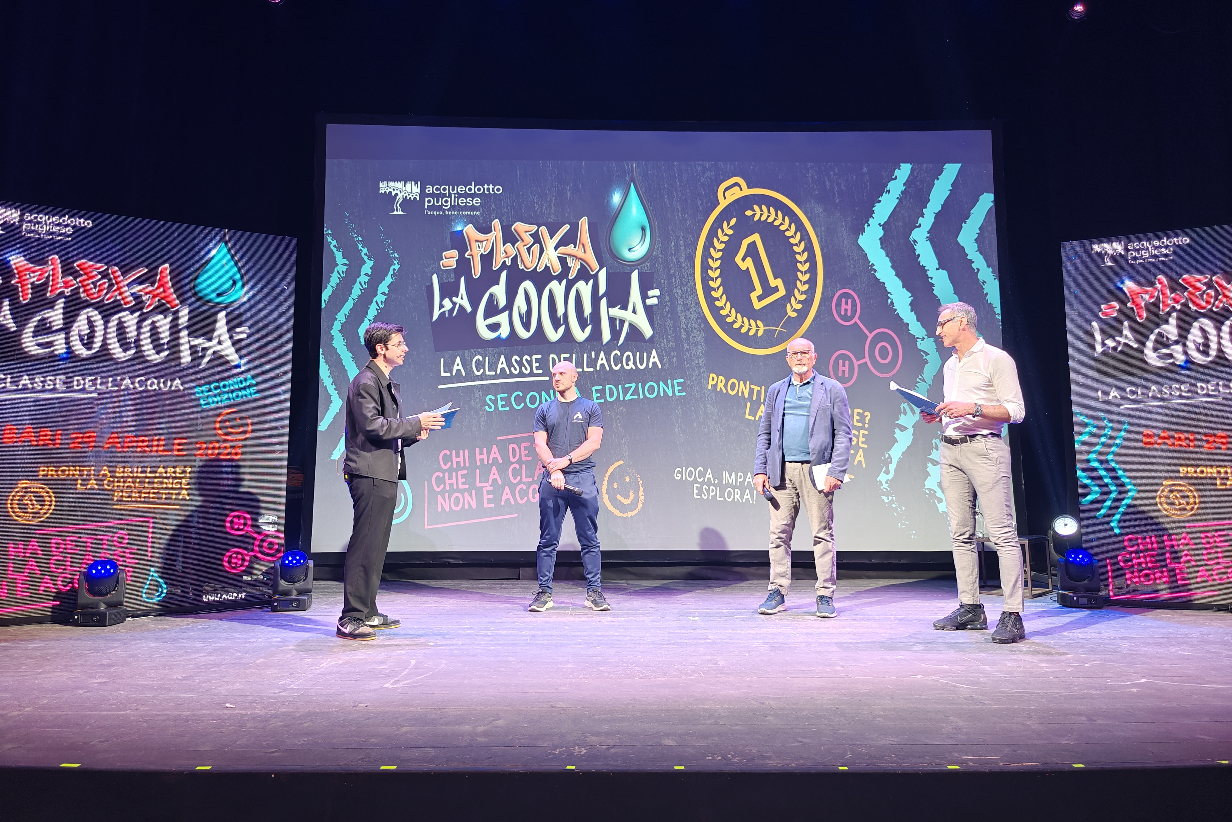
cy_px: 378
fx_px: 821
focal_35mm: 24
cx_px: 615
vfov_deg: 53.1
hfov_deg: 73.7
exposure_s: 1/91
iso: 500
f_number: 1.6
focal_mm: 6.06
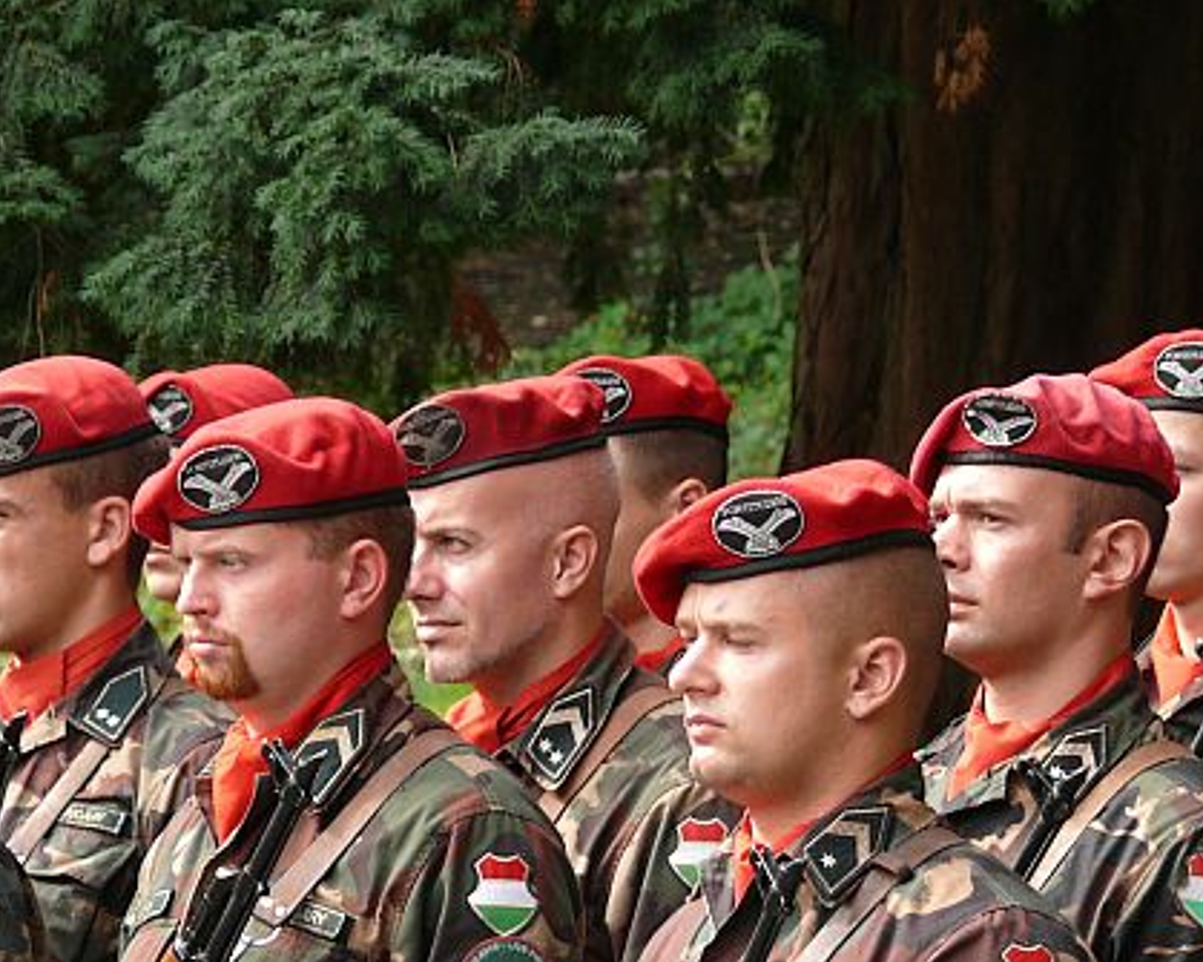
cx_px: 637
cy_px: 480
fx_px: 13847
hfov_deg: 5.0
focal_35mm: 389
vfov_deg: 4.0
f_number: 4
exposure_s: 1/125
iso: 100
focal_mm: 44
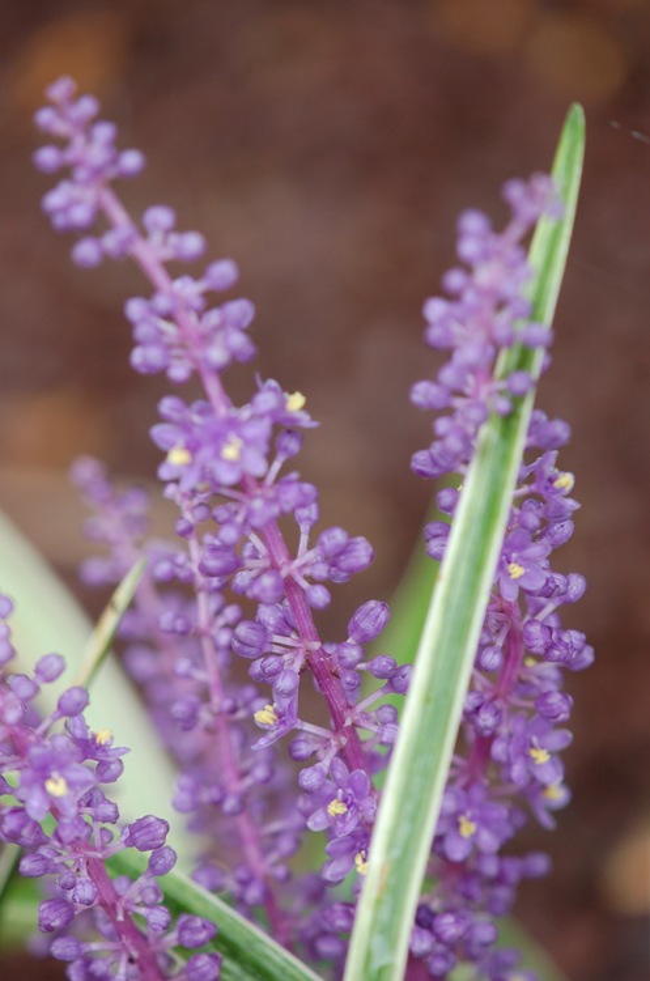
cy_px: 490
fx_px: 3467
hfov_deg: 10.7
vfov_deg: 16.1
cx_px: 325
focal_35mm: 128
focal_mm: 85
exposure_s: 1/125
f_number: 5
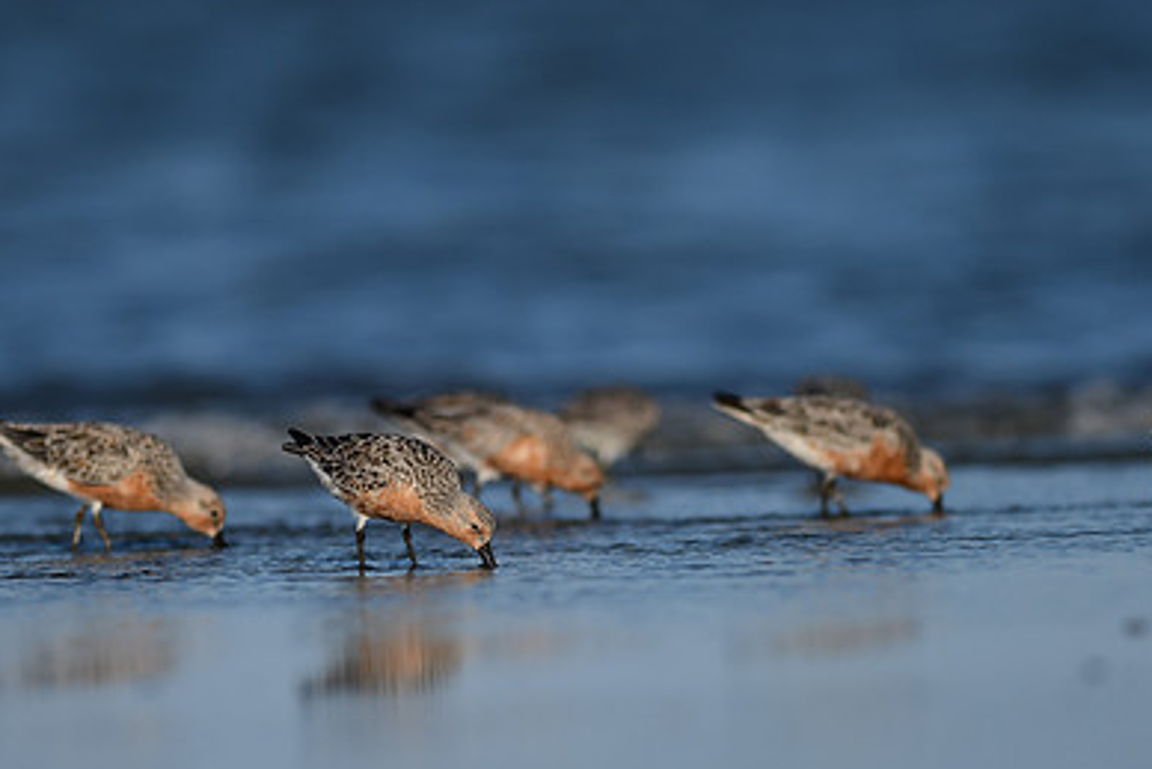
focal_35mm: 673
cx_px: 478
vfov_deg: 2.0
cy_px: 533
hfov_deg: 3.1
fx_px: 21543
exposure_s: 1/5000
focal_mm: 300
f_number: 2.8
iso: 125
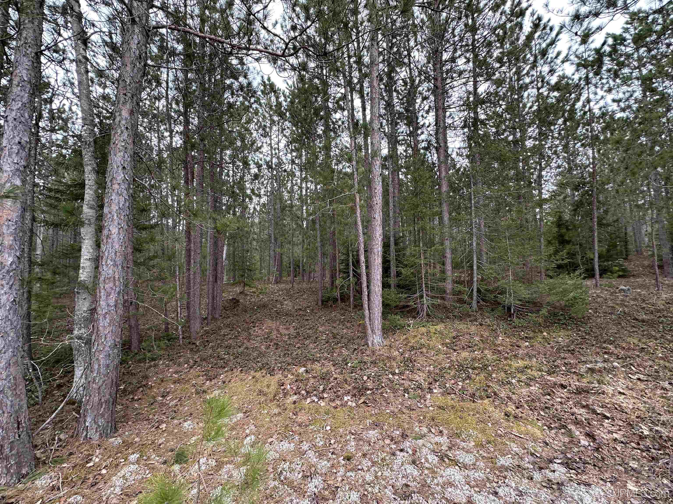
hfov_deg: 102.1
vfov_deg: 85.7
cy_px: 252
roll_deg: +1.9
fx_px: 272
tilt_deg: +3.9
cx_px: 336
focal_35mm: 14
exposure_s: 1/99
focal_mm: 2.22
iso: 50
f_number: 2.2
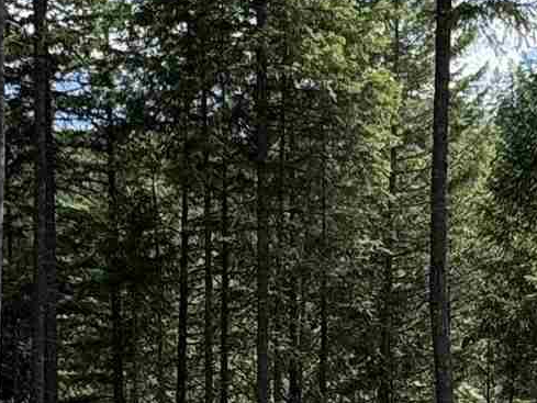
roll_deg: +1.8
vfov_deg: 16.7
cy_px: 318
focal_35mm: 88
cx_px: 320
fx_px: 1365
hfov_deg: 22.2
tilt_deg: -3.9
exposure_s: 1/482
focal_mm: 2.22
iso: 40
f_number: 2.2
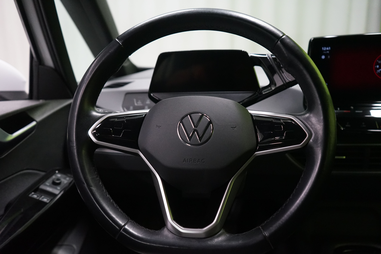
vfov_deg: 46.4
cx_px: 190
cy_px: 127
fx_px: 296
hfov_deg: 65.5
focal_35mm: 28
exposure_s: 1/60
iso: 4000
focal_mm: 28
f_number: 4
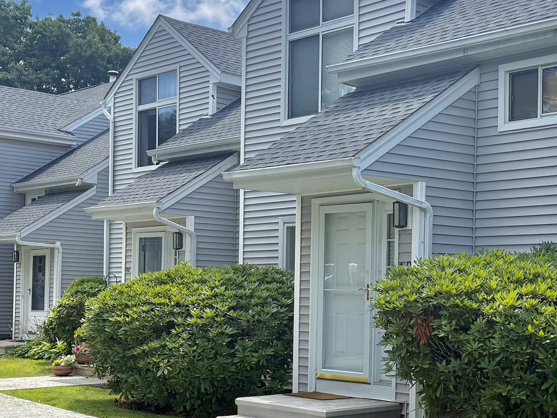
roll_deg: -0.5
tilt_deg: +1.1
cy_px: 273
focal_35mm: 66
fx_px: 1062
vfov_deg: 22.2
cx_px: 363
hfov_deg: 29.2
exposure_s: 1/3425
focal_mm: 6.76
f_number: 1.78
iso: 100
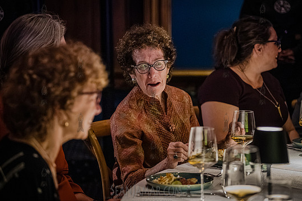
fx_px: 755
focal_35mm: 90
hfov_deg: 22.6
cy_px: 95
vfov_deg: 15.2
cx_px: 152
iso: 12800
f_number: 2.8
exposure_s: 1/160
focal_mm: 78
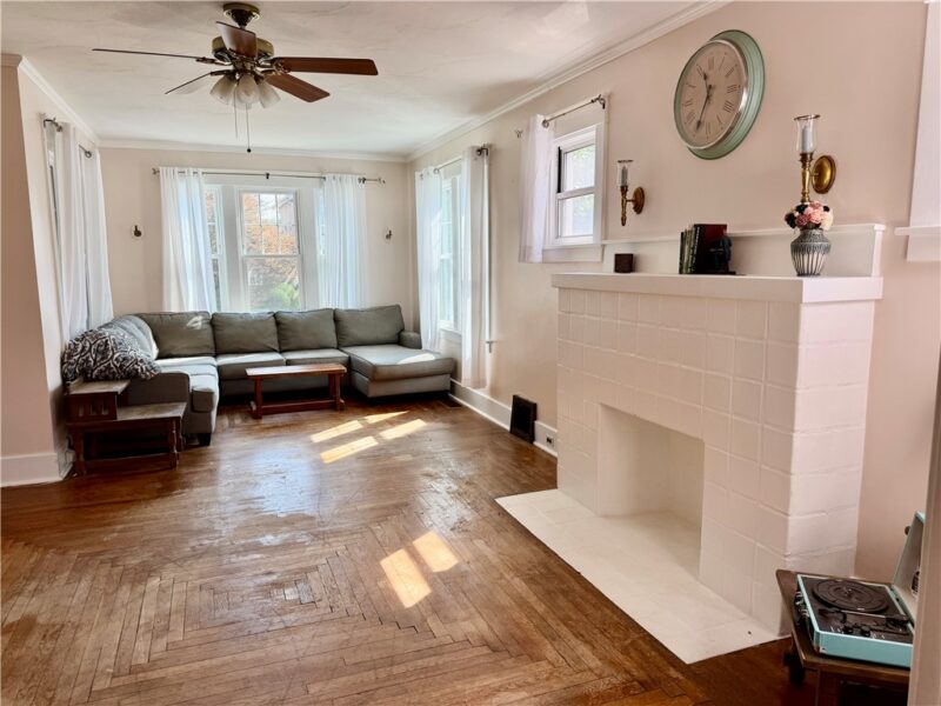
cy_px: 353
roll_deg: +0.6
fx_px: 652
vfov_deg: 56.8
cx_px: 470
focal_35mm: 24
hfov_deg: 71.6
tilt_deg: -8.7
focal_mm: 6.76
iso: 80
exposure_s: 1/192
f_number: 1.78
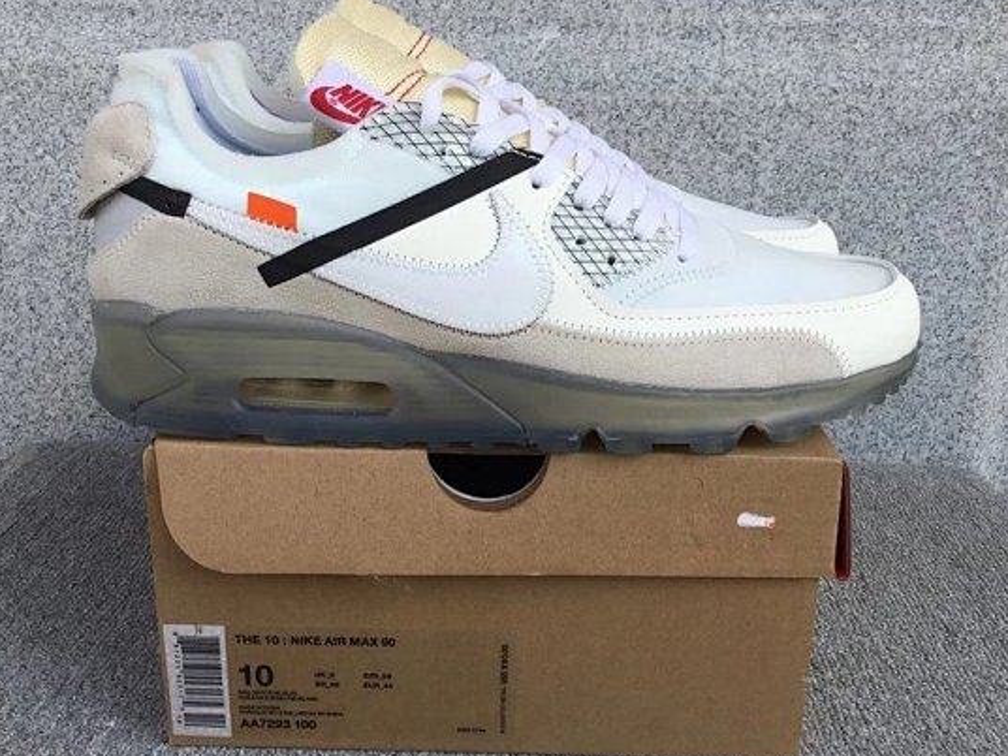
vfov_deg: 38.7
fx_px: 1077
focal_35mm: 37
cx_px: 504
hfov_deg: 50.1
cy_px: 376
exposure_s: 1/519
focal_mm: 3.3
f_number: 2.4
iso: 25
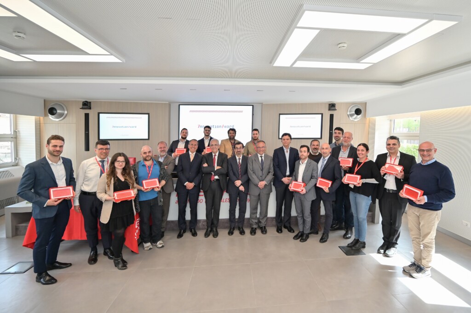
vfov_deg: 81.1
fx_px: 183
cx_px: 236
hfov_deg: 104.3
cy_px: 156
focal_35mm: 14
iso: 1600
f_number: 4
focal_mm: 14
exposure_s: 1/200
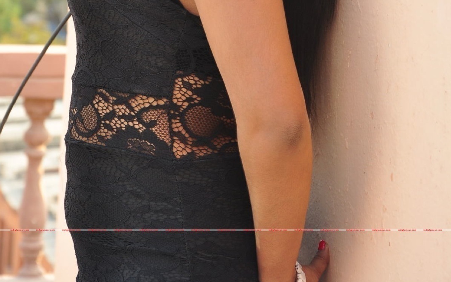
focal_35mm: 162
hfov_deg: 12.9
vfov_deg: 8.0
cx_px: 226
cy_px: -52
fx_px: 1991
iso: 400
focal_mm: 70
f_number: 7.1
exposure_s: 1/125
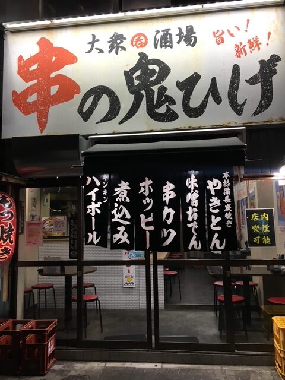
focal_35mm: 29
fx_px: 318
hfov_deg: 48.2
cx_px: 142
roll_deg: +0.9
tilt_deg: +6.9
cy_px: 190
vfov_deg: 61.7
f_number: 2.2
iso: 50
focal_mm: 4.15
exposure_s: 1/30
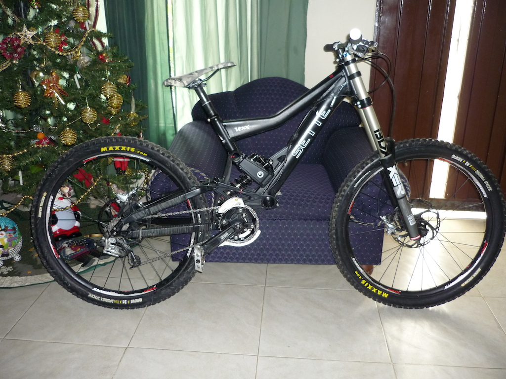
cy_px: 190
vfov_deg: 42.9
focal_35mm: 33
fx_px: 482
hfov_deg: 55.4
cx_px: 253
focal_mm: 5.5
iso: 250
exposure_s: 1/30
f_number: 2.8
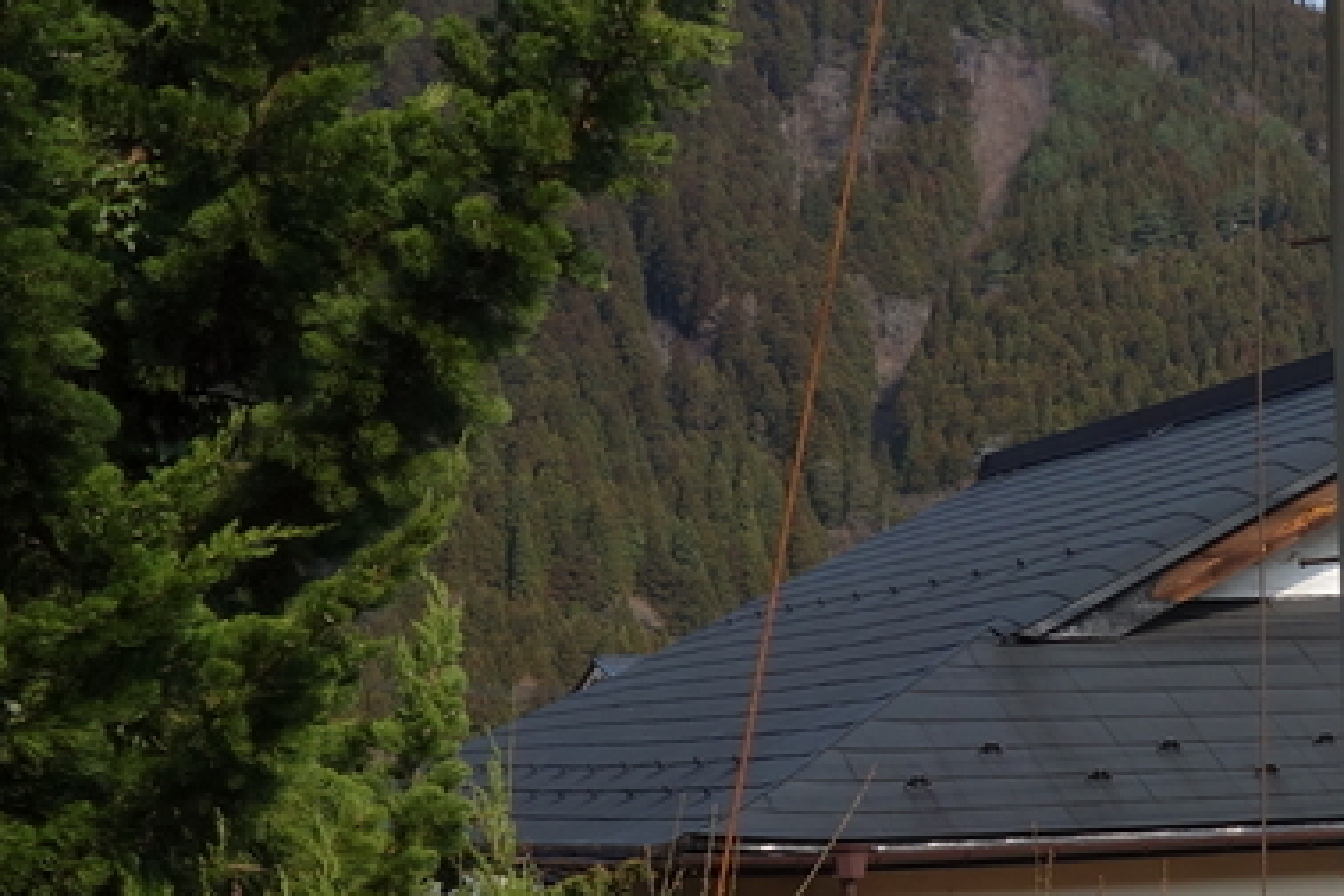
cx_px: 1931
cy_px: 907
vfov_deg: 15.1
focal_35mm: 89
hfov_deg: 20.1
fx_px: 3322
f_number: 5.6
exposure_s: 1/500
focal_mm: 10.4
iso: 125
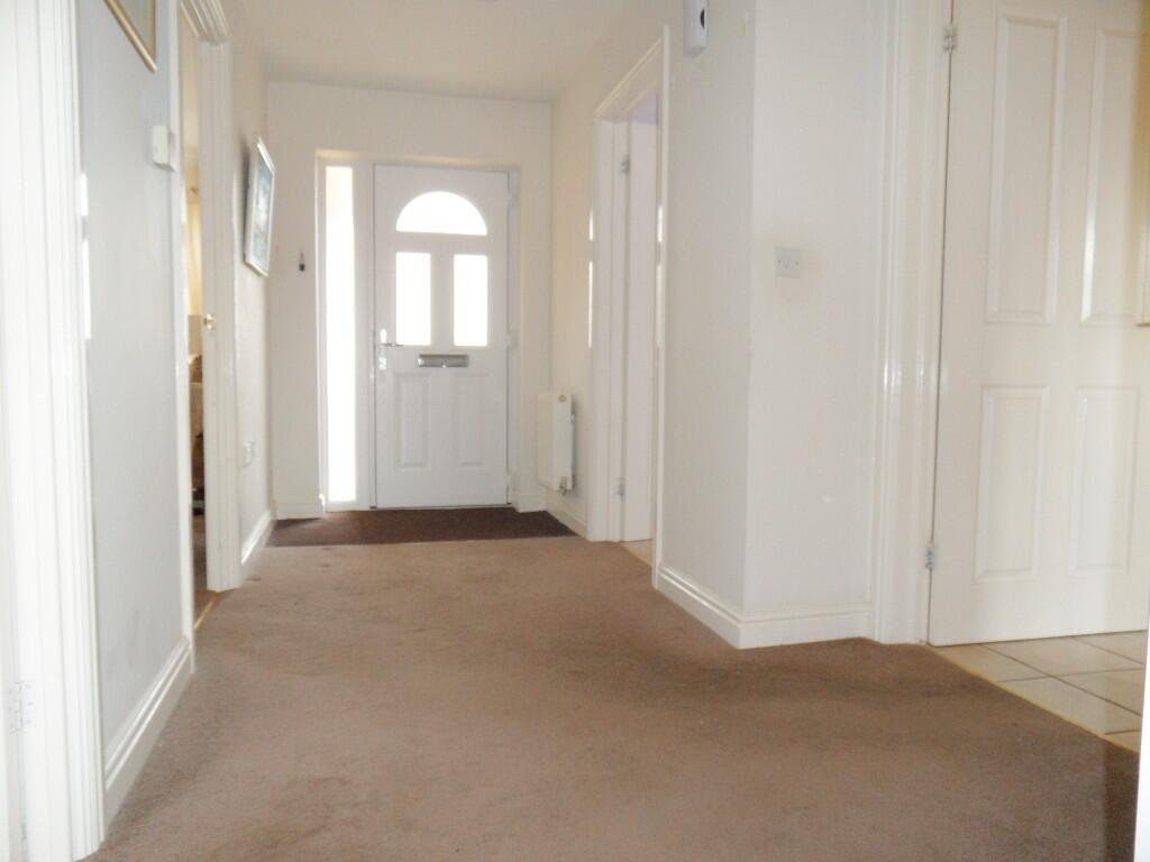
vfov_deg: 56.8
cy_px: 431
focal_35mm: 24
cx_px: 575
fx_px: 797
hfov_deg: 71.6
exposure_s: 1/30
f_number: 3.2
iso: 120
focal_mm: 3.9
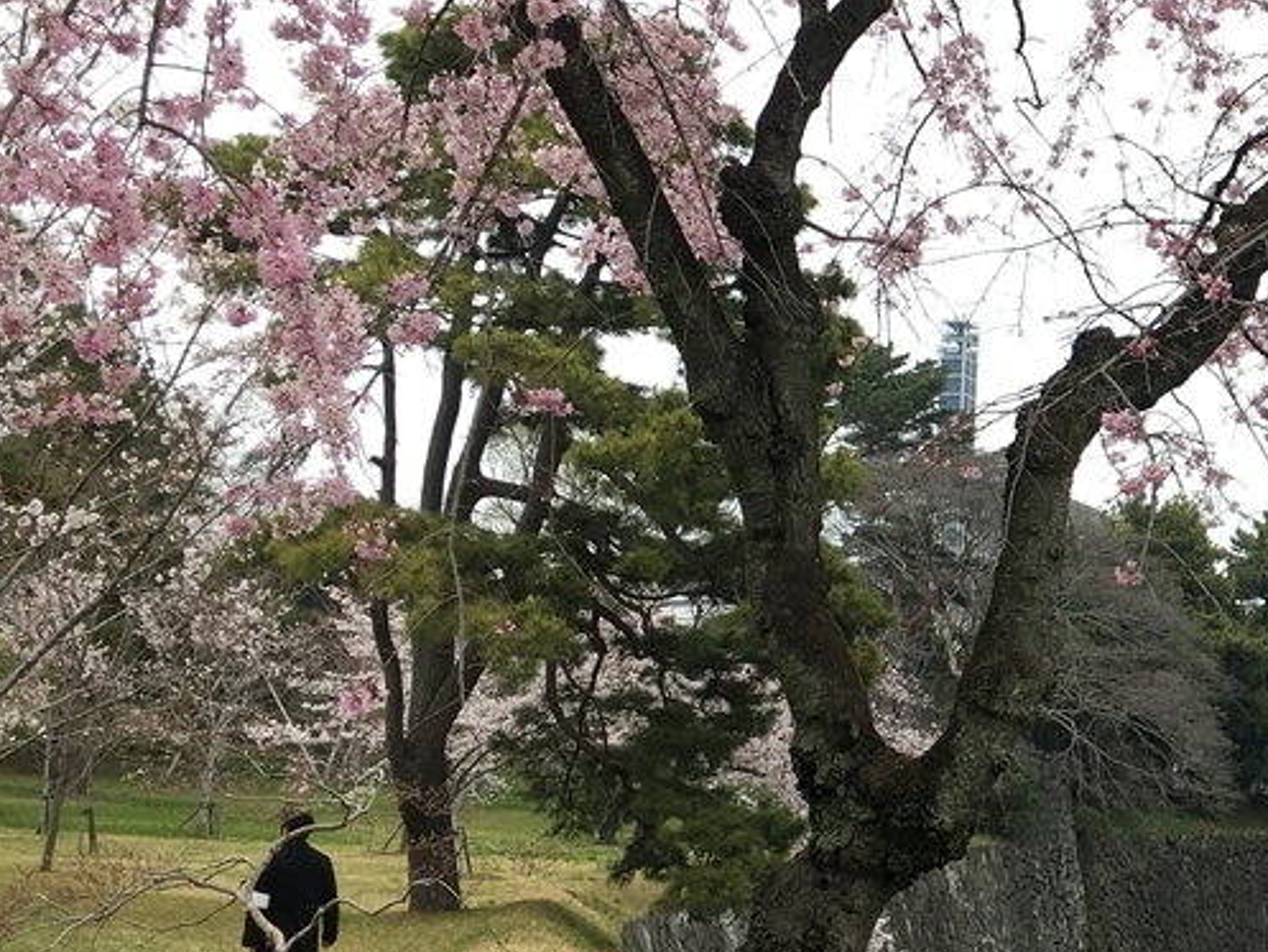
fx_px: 2565
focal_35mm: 70
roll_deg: -0.9
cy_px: 403
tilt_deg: +10.8
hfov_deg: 25.0
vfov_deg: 21.0
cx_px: 1523
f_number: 2.2
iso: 25
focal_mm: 4.15
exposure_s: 1/297
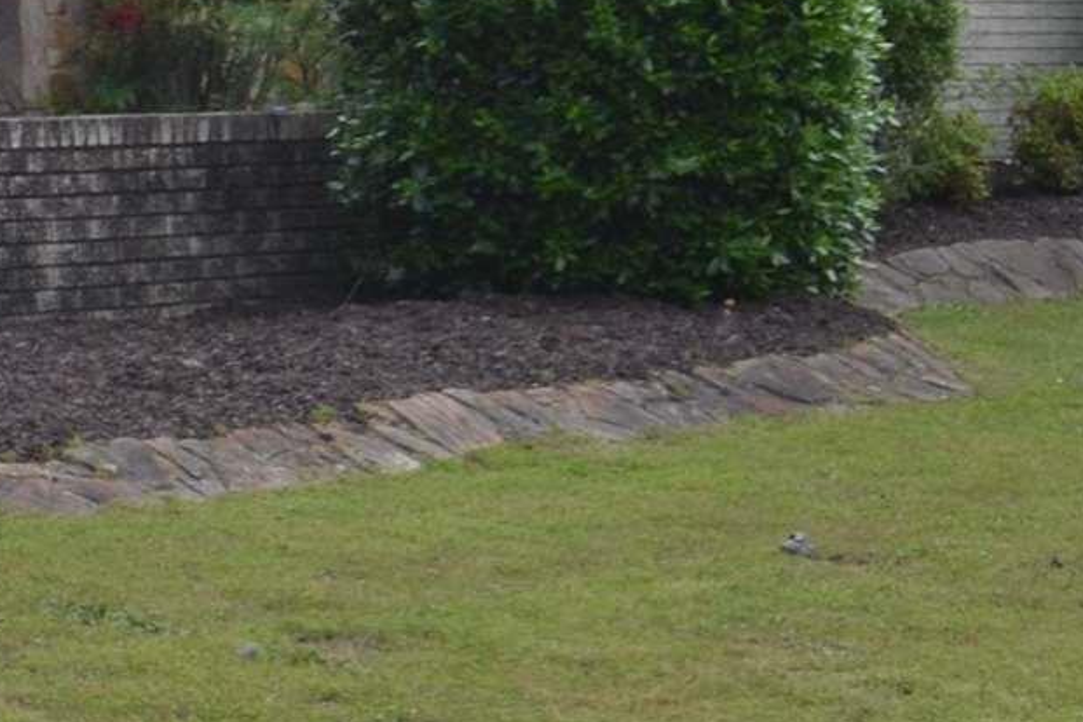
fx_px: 5354
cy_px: 396
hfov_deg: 10.5
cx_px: -1198
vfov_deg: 7.7
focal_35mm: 178
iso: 125
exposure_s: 1/125
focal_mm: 24
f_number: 5.6
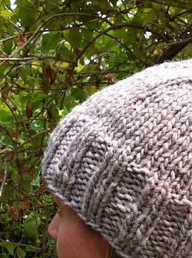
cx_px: 112
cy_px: 206
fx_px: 483
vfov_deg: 29.2
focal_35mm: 65
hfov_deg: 22.5
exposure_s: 1/372
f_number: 2.8
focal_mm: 3.85
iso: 80
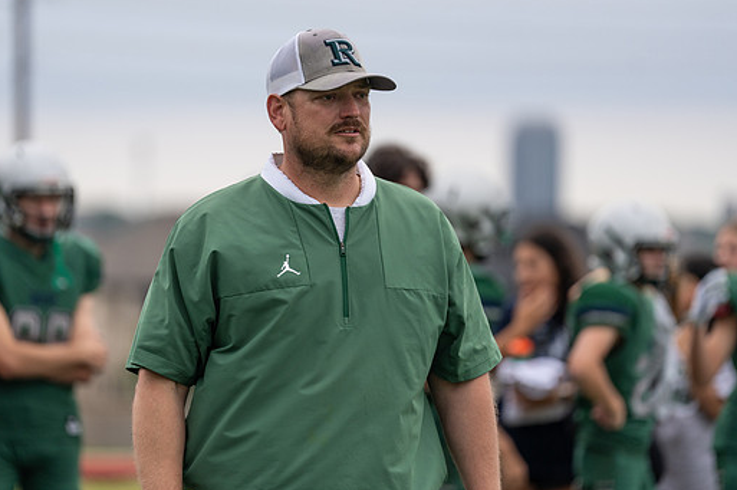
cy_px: 217
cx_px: 315
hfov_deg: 8.6
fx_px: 4888
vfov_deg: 5.7
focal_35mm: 239
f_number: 2.8
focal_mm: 200
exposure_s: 1/1250
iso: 250
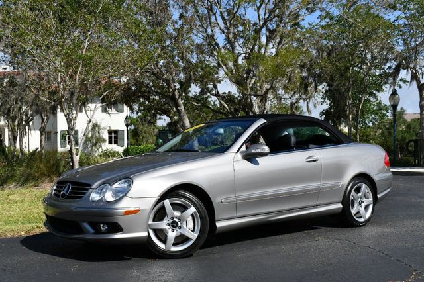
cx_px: 212
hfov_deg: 43.6
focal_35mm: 45
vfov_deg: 29.8
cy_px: 141
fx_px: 530
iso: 100
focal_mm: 30
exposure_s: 1/320
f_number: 9
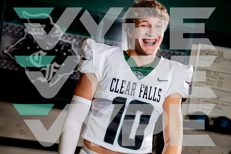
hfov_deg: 32.4
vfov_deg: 21.9
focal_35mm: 62
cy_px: 77
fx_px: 398
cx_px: 116
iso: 100
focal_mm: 62
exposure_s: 1/250
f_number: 4
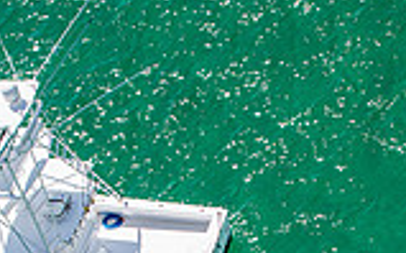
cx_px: 249
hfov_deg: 6.1
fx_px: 3824
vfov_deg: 3.8
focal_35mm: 346
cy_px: 401
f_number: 4
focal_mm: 80
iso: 250
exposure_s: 1/4000
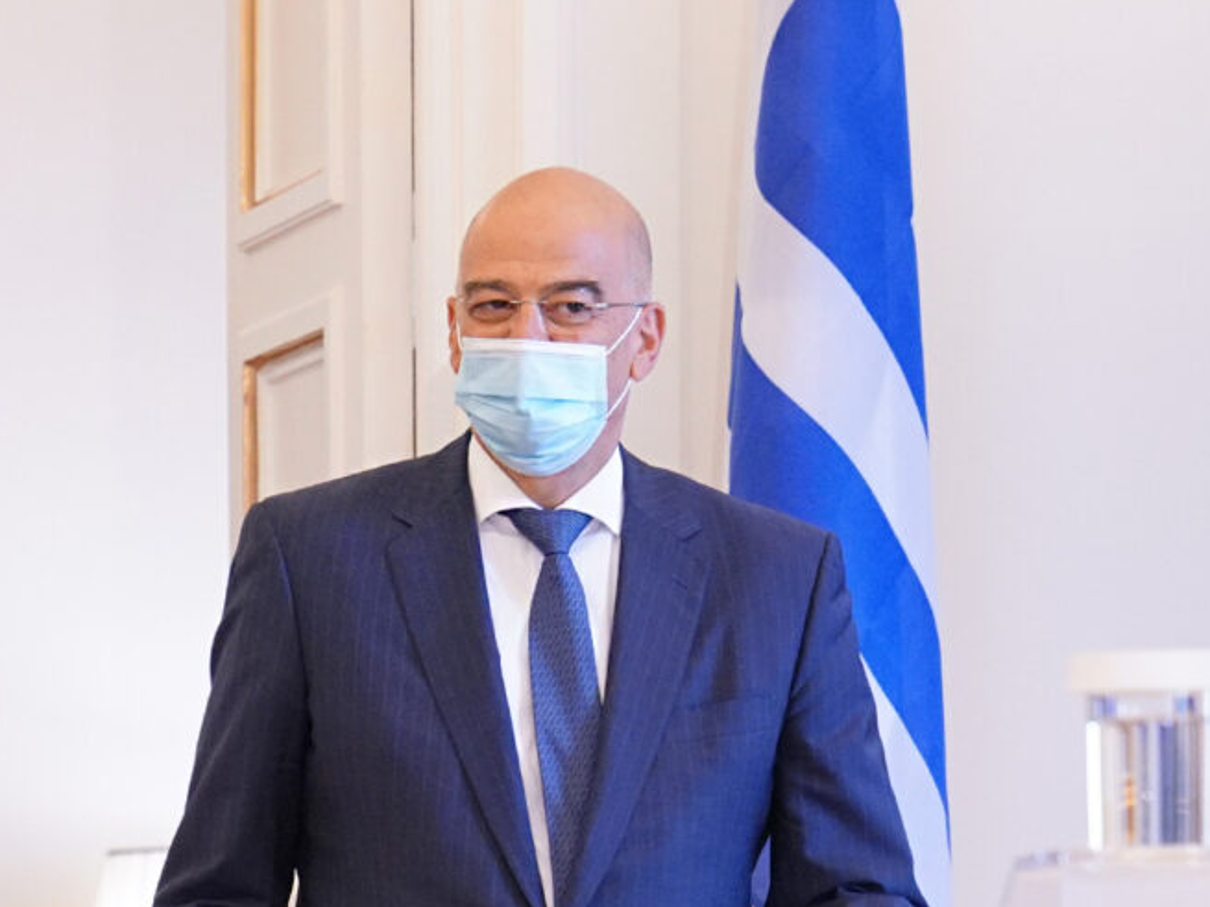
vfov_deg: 5.6
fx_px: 9191
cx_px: -200
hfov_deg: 7.5
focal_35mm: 263
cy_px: 949
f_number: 4
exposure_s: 1/125
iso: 2000
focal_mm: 70
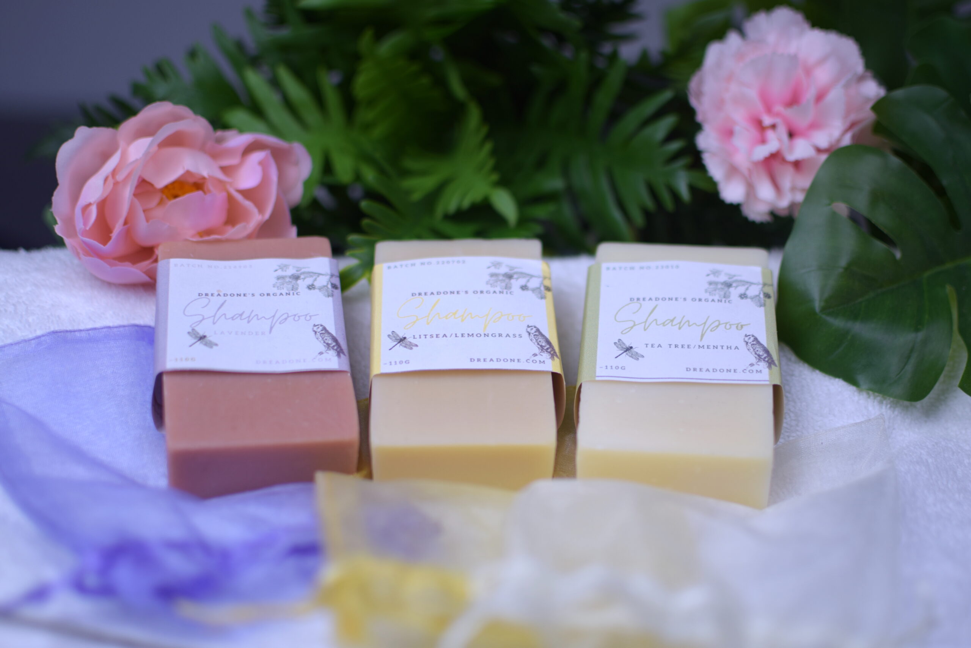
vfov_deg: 25.8
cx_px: 486
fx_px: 1416
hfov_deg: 37.8
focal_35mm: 52
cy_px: 324
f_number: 1.8
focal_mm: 35
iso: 100
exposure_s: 1/320
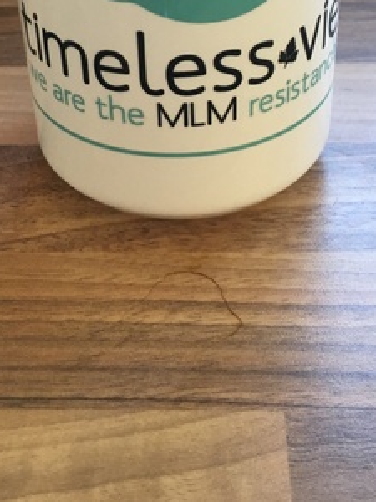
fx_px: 840
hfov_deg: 25.2
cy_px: 44
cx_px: 180
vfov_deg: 31.6
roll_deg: +2.5
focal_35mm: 58
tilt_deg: -30.1
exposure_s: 1/33
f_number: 2.2
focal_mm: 4.15
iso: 50
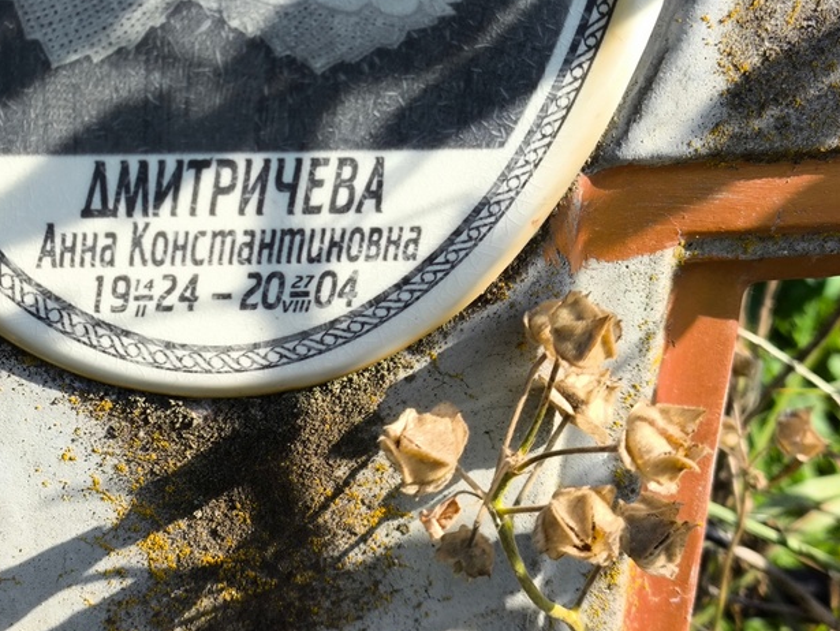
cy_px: 244
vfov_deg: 22.6
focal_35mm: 65
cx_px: 298
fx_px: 1578
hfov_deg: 29.6
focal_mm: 4.71
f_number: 1.7
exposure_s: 1/523
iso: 50
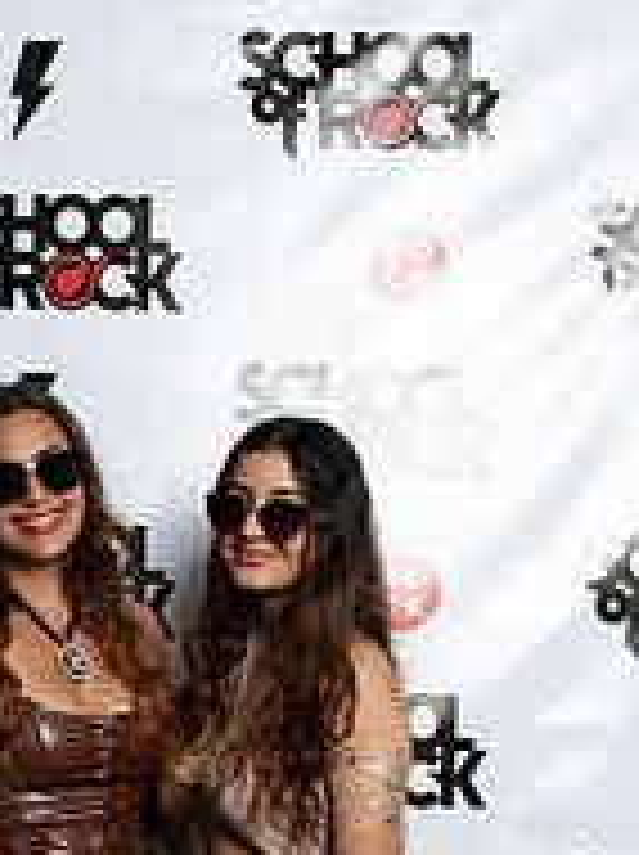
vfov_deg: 17.9
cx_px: 133
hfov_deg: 13.9
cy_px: 936
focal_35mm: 106
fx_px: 2615
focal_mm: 31
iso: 100
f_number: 5.6
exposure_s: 1/160
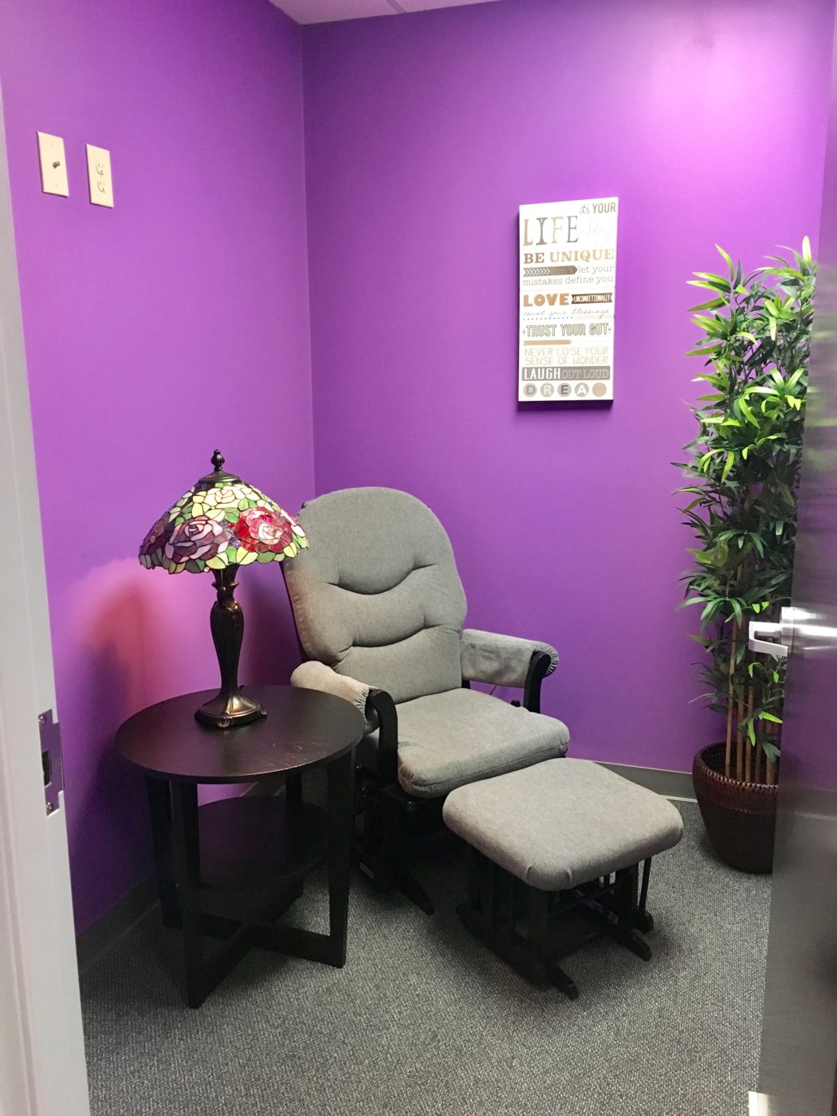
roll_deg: +1.1
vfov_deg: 61.7
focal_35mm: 29
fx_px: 935
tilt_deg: -10.5
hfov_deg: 48.2
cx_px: 418
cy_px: 558
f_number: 2.2
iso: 200
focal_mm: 4.15
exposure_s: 1/25
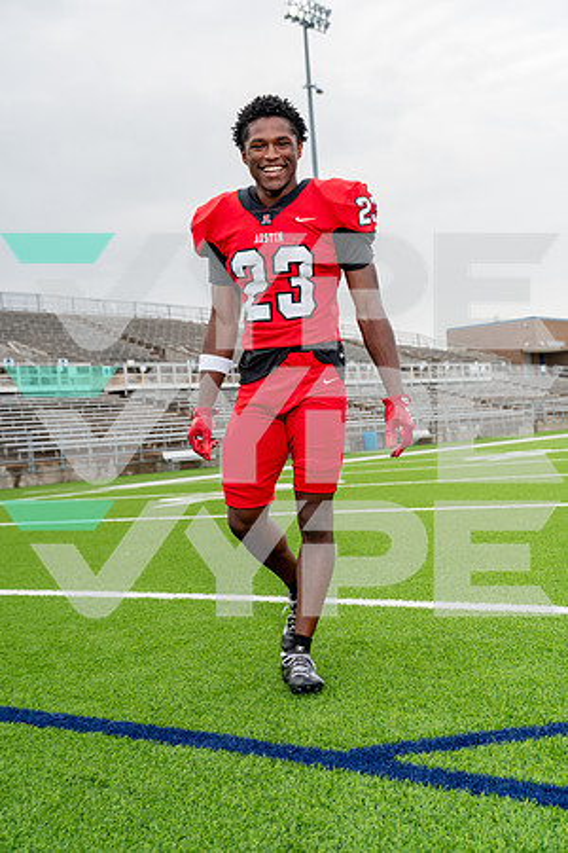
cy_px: 426
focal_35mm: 46
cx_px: 284
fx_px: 1089
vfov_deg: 42.7
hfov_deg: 29.2
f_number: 5
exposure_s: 1/250
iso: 100
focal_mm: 46
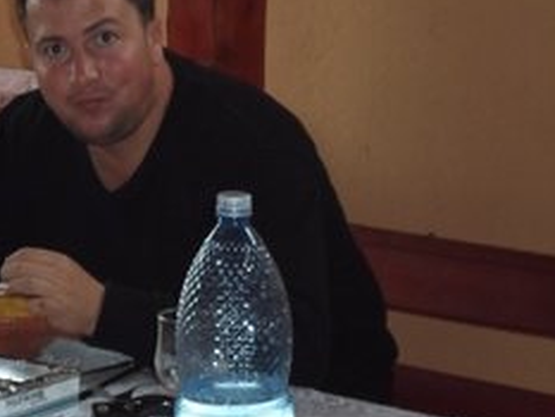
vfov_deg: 9.9
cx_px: 141
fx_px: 2406
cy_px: 132
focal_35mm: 150
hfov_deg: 13.1
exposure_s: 1/60
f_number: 5.2
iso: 640
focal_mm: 18
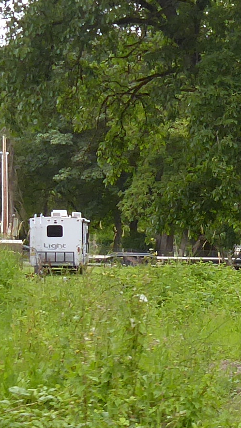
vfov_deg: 17.2
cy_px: 392
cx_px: 278
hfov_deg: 9.7
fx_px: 1398
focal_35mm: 123
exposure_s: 1/125
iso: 160
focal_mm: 4.3
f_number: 3.3
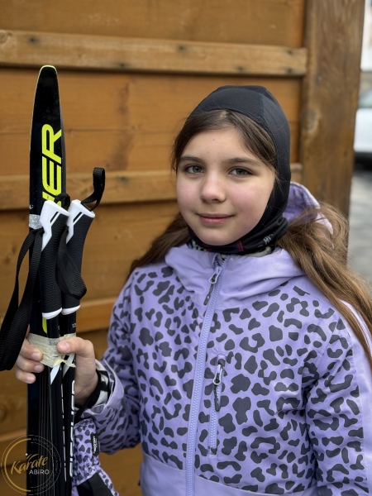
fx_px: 688
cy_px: 248
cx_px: 186
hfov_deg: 30.3
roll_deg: -0.2
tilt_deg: -13.8
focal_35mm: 48
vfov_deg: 39.7
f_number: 1.78
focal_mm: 6.86
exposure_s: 1/121
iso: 64
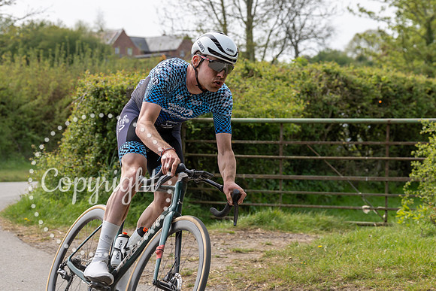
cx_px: 212
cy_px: 106
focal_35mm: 109
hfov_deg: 18.7
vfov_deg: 12.5
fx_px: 1322
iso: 200
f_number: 5
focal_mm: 72
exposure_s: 1/1000
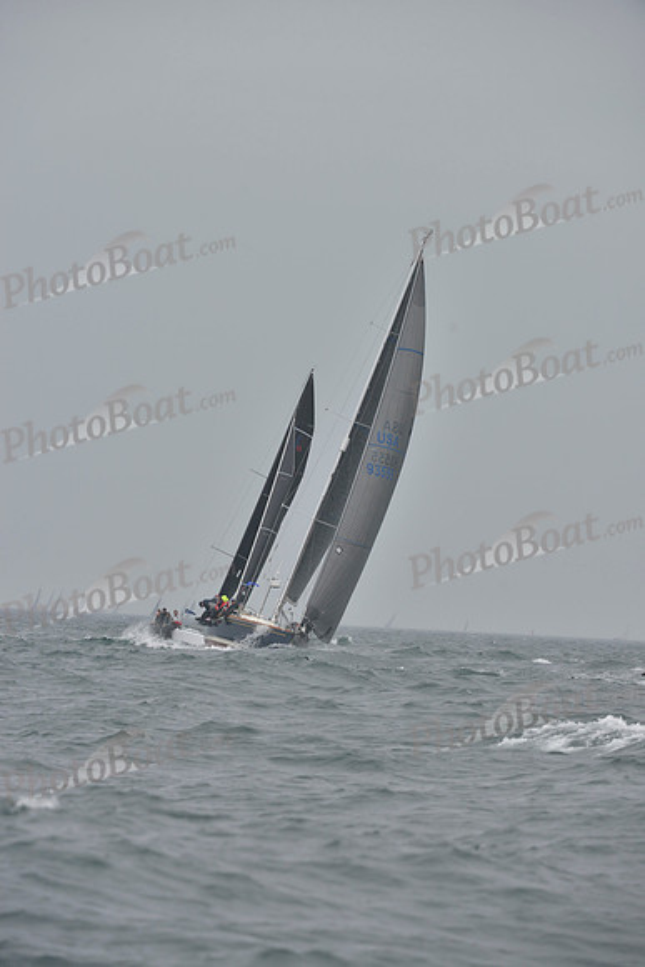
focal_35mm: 250
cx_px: 322
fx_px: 6714
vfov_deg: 8.2
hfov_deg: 5.5
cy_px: 484
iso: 400
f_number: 8
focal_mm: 250
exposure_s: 1/800
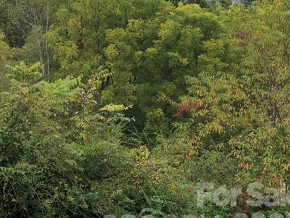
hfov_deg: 14.0
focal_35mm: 137
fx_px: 1148
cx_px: -43
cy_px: -12
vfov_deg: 10.7
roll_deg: +0.3
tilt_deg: +1.9
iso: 20
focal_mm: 6.6
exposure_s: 1/440
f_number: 2.8
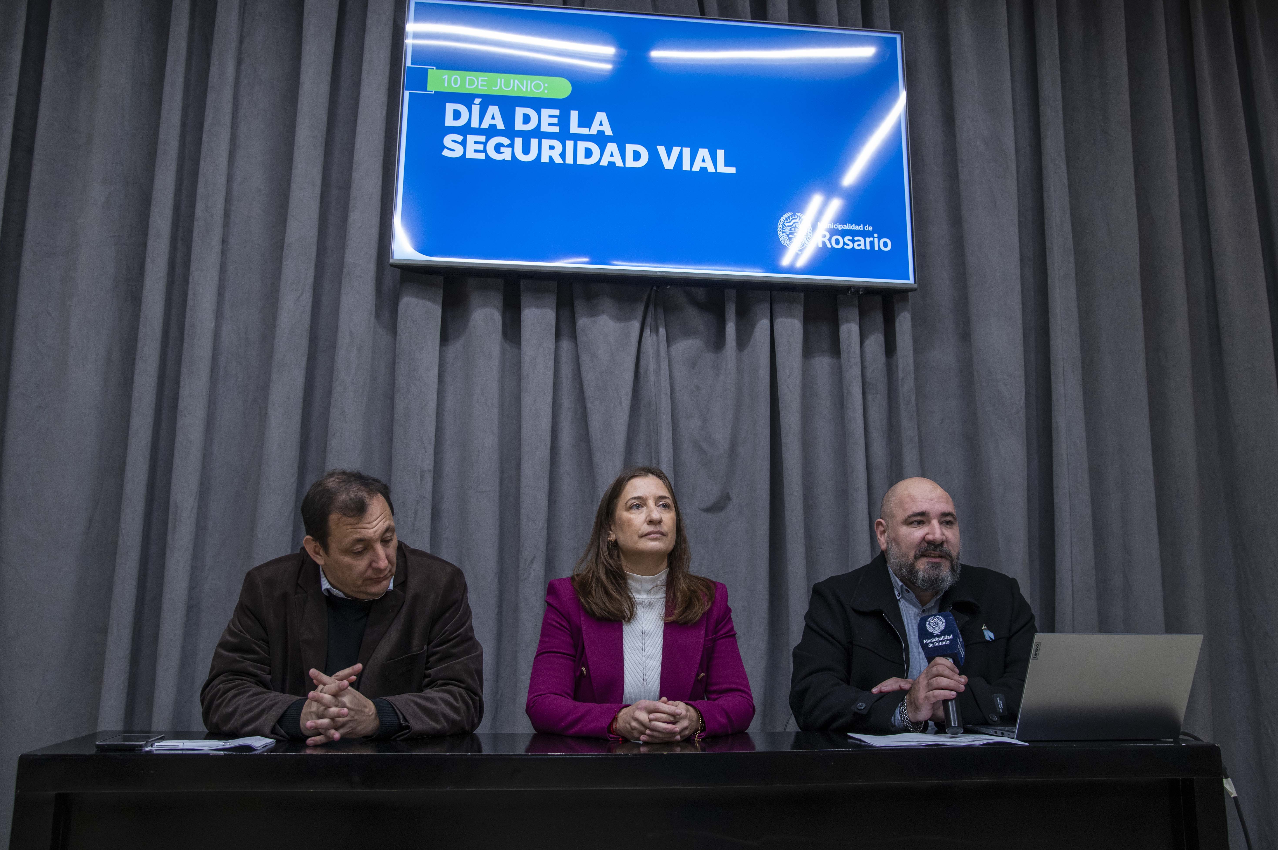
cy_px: 415
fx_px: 1100
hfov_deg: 60.3
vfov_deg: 42.3
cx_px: 656
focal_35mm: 31
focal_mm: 30
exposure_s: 1/125
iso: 2000
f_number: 4.5
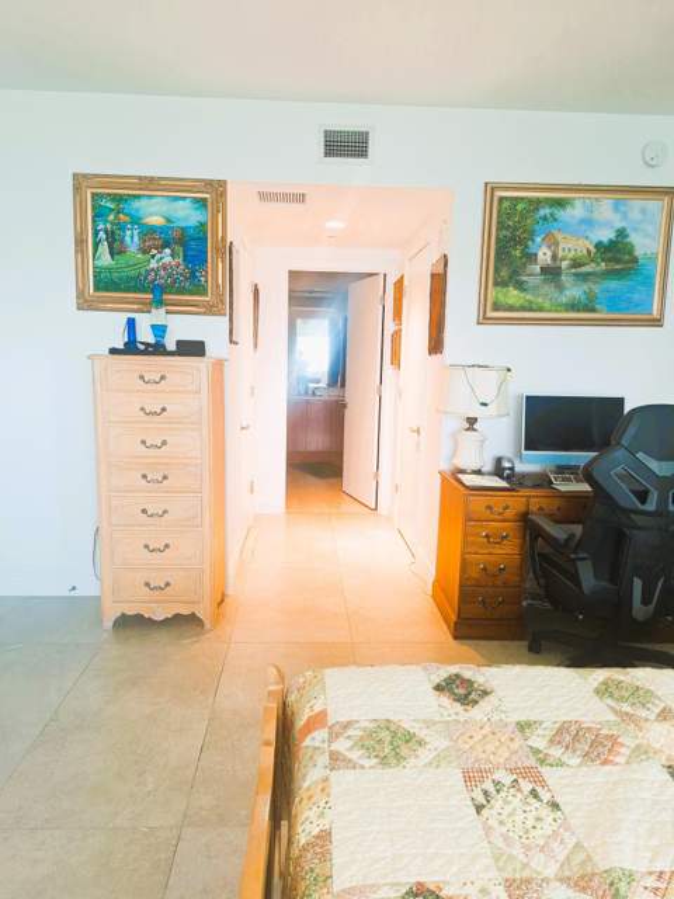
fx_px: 597
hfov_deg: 58.9
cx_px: 337
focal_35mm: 23
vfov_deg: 73.9
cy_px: 450
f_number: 1.8
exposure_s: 1/40
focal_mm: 5.54
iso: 64
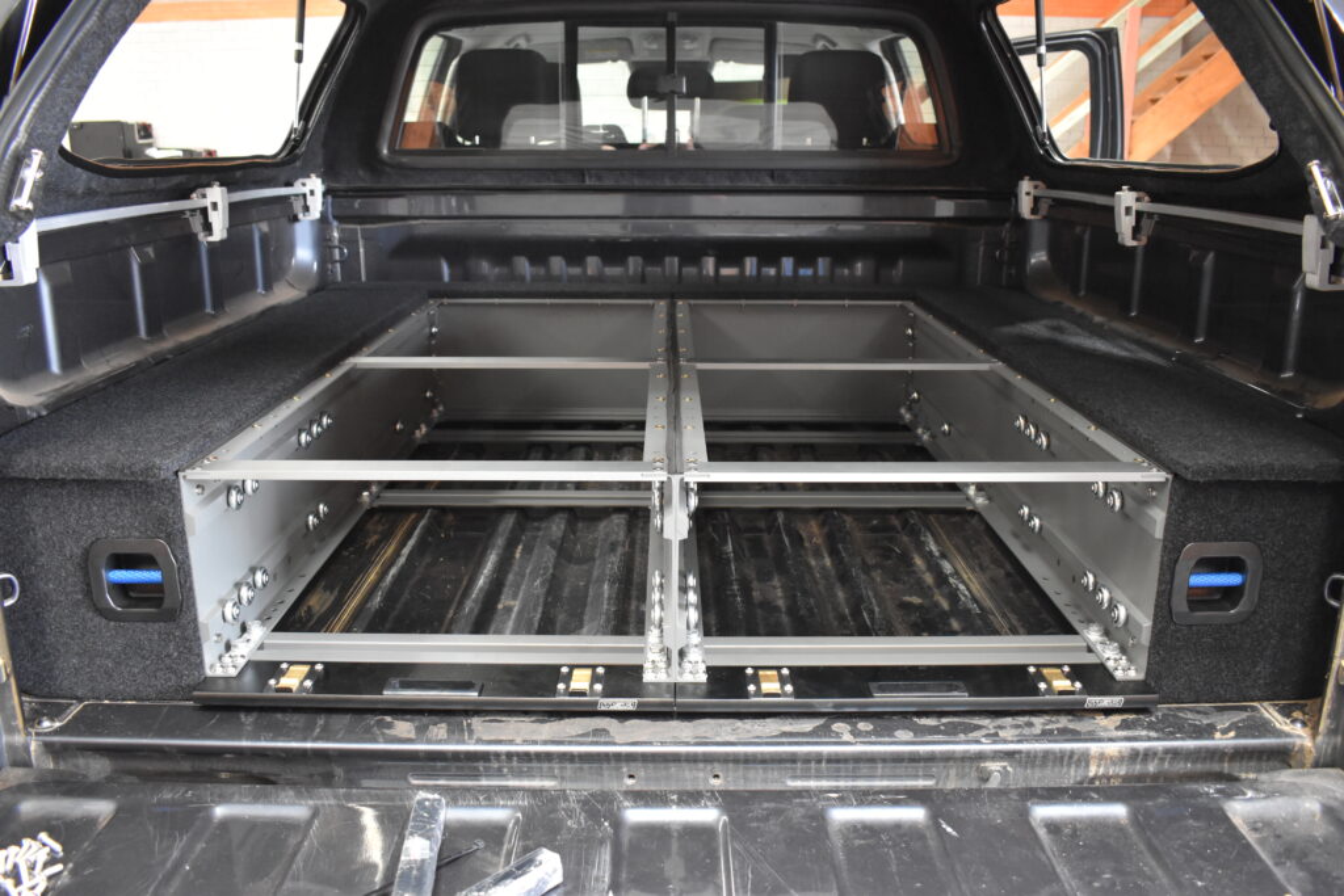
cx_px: 672
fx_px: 1008
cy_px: 448
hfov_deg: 67.4
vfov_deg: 47.9
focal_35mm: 27
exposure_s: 1/60
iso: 2200
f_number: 3.5
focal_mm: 18
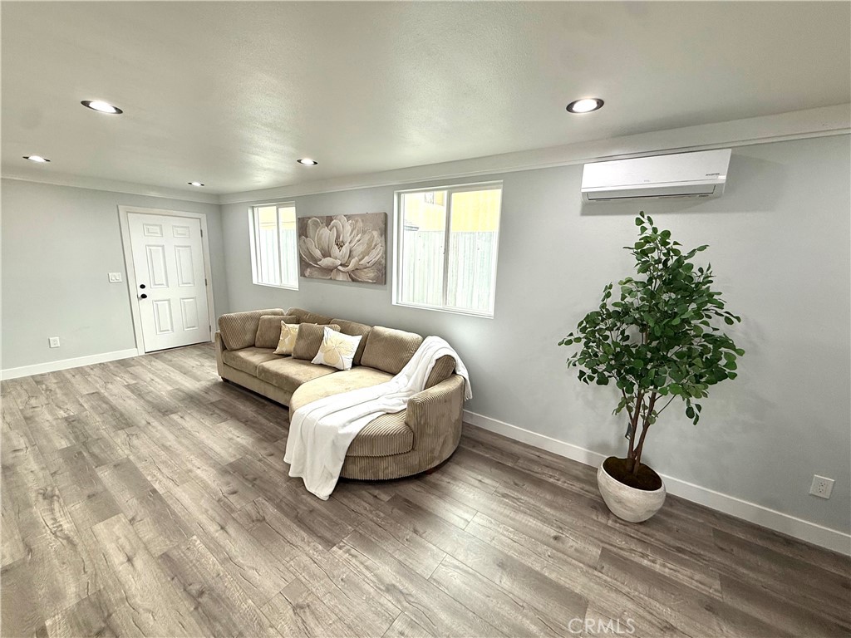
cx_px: 426
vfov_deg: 85.7
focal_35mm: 14
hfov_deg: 102.1
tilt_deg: -9.5
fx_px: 344
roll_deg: -1.5
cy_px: 319
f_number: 2.2
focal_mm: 2.22
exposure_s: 1/129
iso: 50
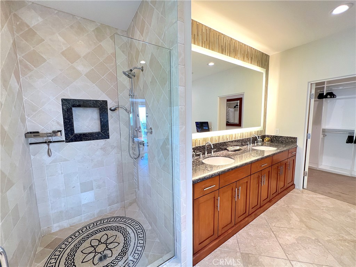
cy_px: 134
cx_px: 178
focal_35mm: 13
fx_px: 134
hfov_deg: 106.2
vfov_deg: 89.9
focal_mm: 1.57
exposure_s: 1/60
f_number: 1.8
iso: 200
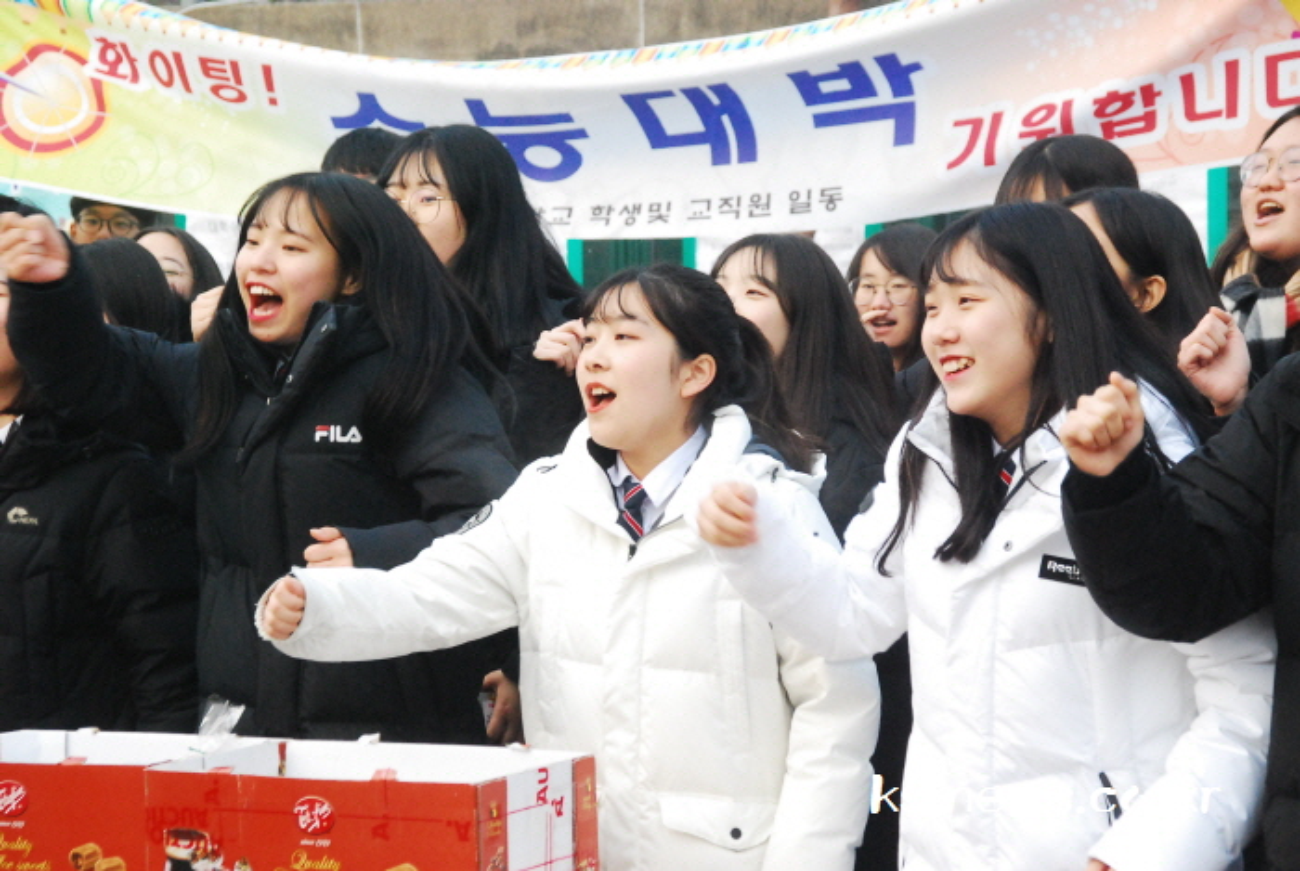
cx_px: 650
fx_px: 3689
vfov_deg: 13.5
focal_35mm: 102
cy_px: 436
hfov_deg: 20.0
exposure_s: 1/250
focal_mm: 68
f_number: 7.1
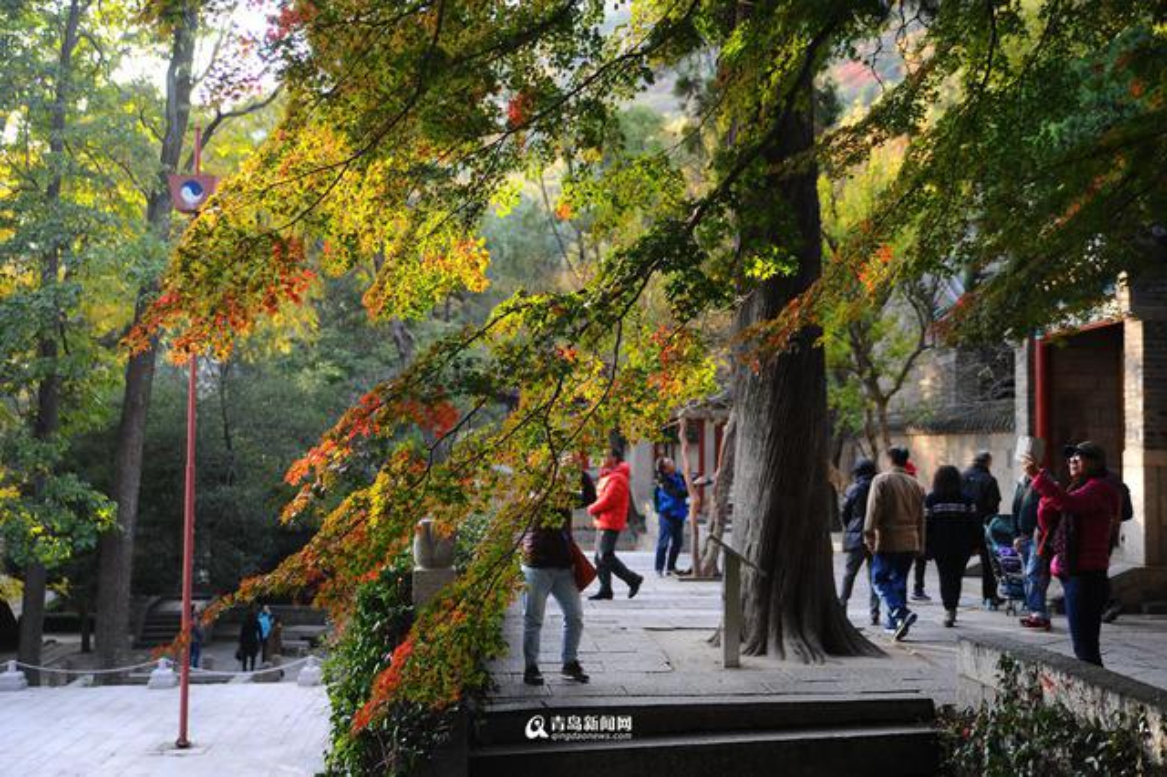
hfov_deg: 43.6
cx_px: 584
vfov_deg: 29.8
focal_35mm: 45
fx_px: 1458
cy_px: 388
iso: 200
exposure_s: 1/200
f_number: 2.8
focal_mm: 45
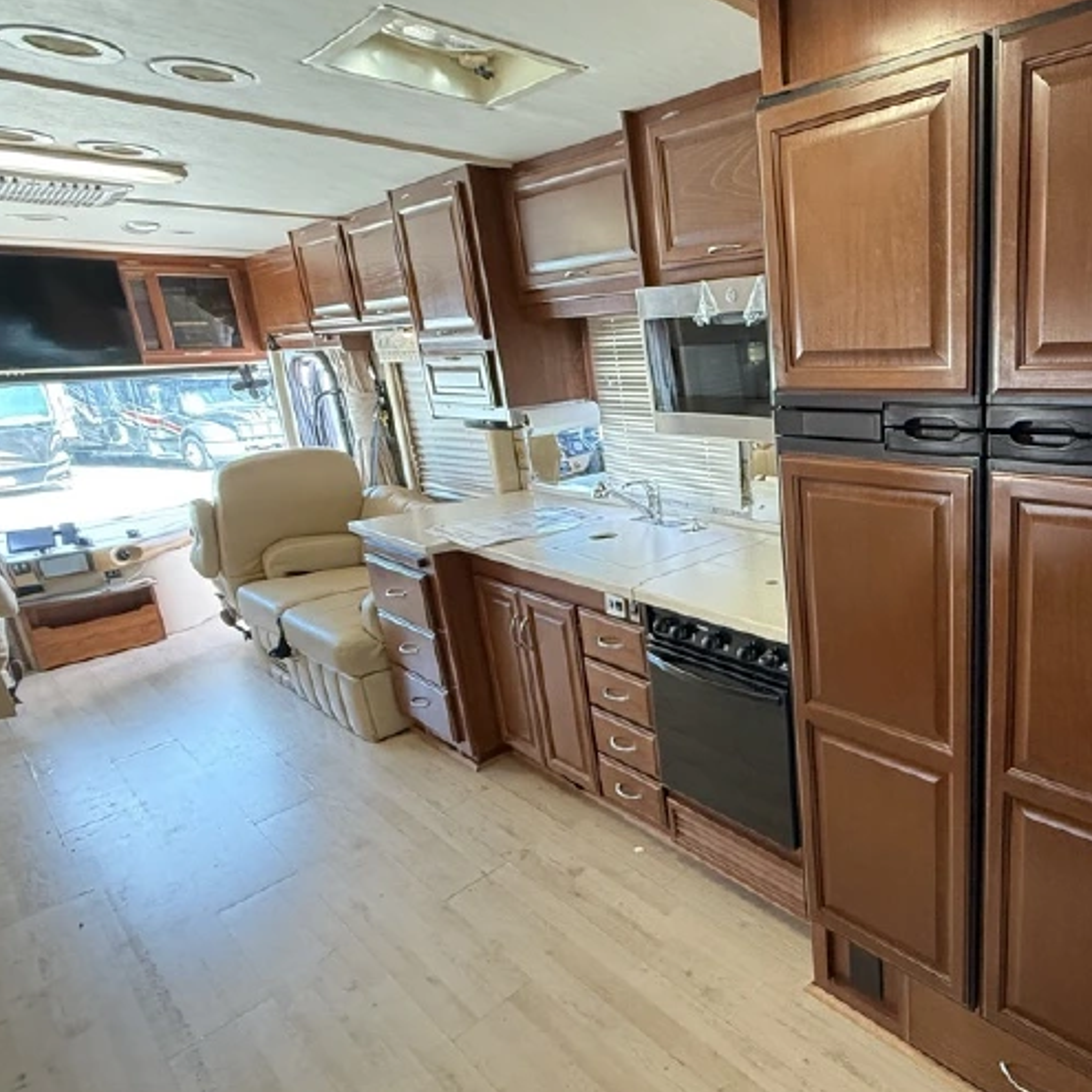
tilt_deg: -14.7
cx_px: 863
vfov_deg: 74.8
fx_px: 714
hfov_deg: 68.2
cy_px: 534
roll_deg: +0.6
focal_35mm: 20
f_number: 2.2
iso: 500
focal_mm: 2.22
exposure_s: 1/60
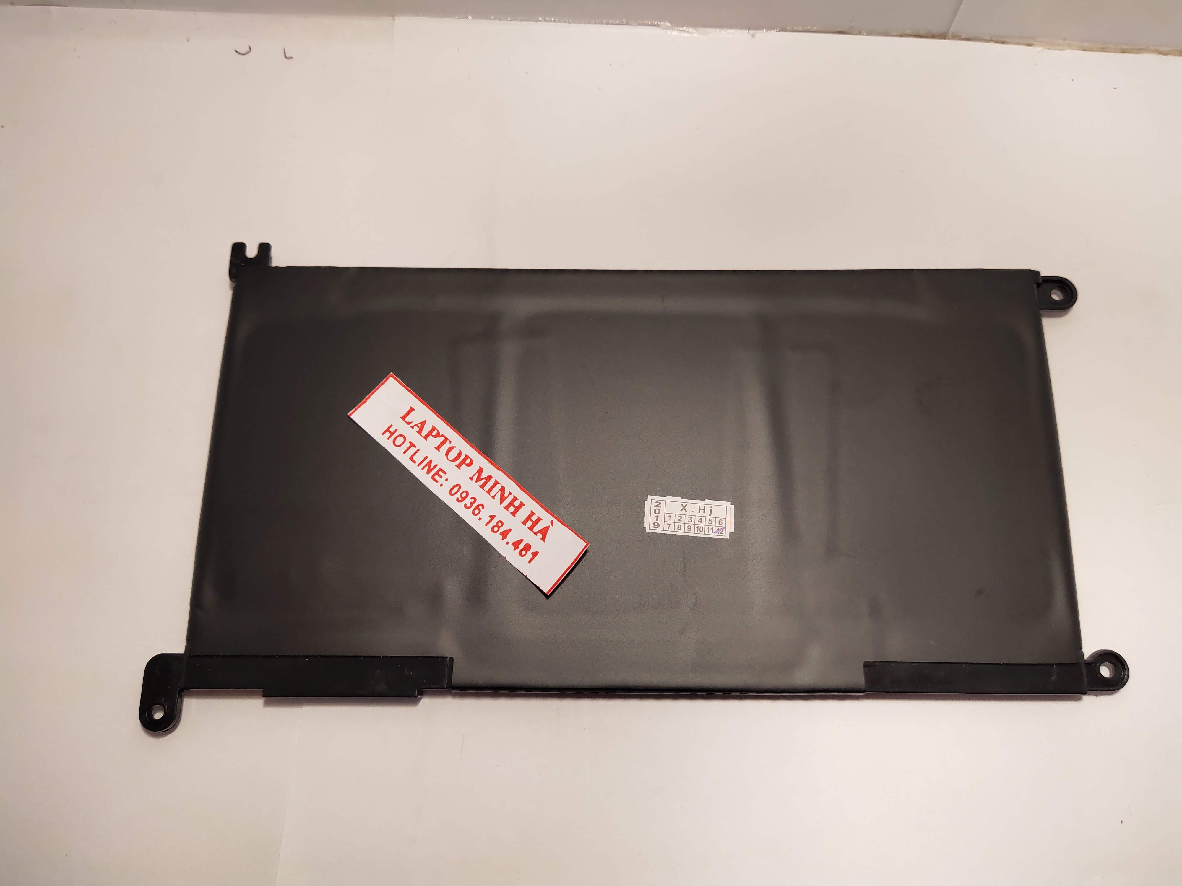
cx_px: 591
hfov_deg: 69.4
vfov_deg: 54.9
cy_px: 443
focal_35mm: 25
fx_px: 854
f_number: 1.7
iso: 50
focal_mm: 4.71
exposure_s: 1/169
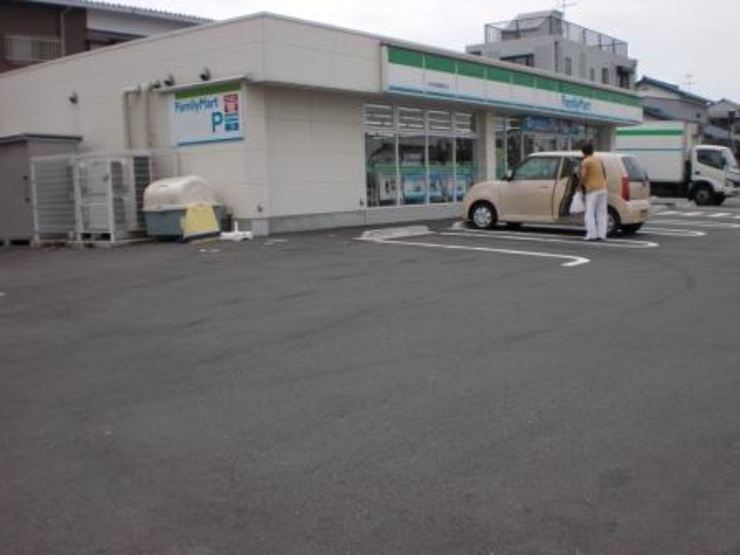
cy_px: 278
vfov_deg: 37.7
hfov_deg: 49.0
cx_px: 370
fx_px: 812
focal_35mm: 38
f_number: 5.6
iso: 64
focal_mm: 6.3
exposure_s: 1/250
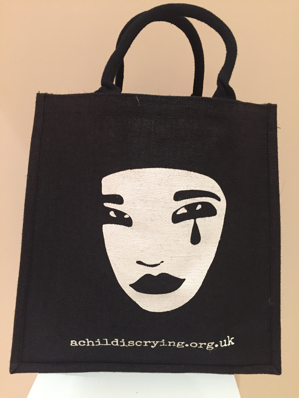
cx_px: 150
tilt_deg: -12.7
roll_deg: -1.9
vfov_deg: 61.7
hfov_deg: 48.2
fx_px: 334
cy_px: 199
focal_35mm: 29
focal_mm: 4.15
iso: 250
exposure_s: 1/17
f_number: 2.2
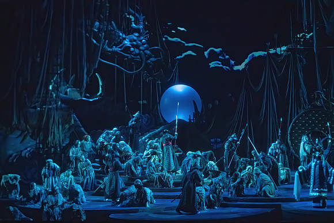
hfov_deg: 28.8
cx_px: 167
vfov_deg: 19.5
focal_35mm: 70
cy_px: 112
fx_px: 650
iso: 10000
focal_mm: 70
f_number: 3.2
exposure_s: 1/400
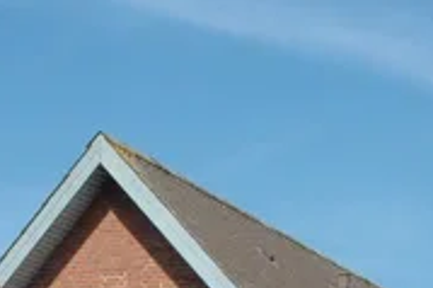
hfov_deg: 13.7
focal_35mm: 150
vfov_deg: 8.8
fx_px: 1802
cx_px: 150
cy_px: 513
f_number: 16
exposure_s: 1/125
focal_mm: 28
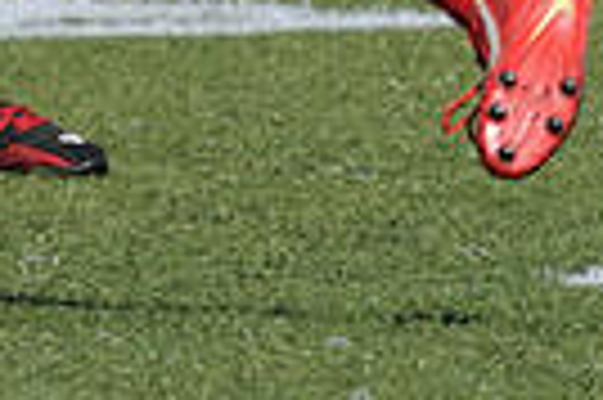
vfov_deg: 0.7
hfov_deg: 1.1
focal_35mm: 1944
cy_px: -778
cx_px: -155
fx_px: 32522
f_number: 10
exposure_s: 1/500
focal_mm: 300
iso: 200
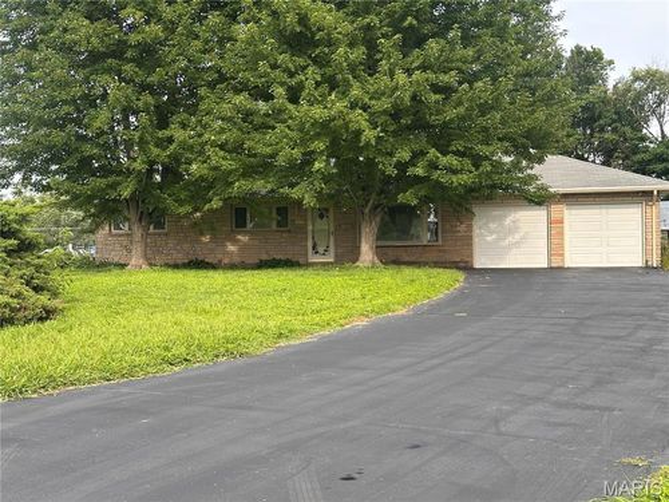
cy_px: 251
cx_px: 334
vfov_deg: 30.3
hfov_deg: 39.7
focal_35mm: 48
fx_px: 928
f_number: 1.78
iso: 64
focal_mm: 6.86
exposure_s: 1/756
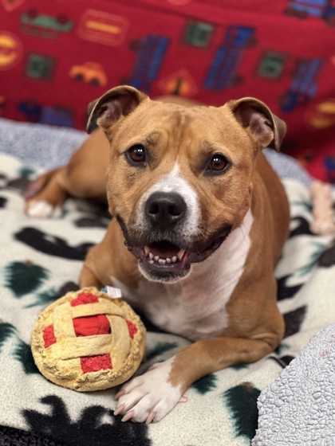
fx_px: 994
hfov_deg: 19.1
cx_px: 168
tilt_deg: -21.9
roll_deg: -9.8
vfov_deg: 25.3
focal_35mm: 77
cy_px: 223
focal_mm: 9
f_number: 2.8
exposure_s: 1/40
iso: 250
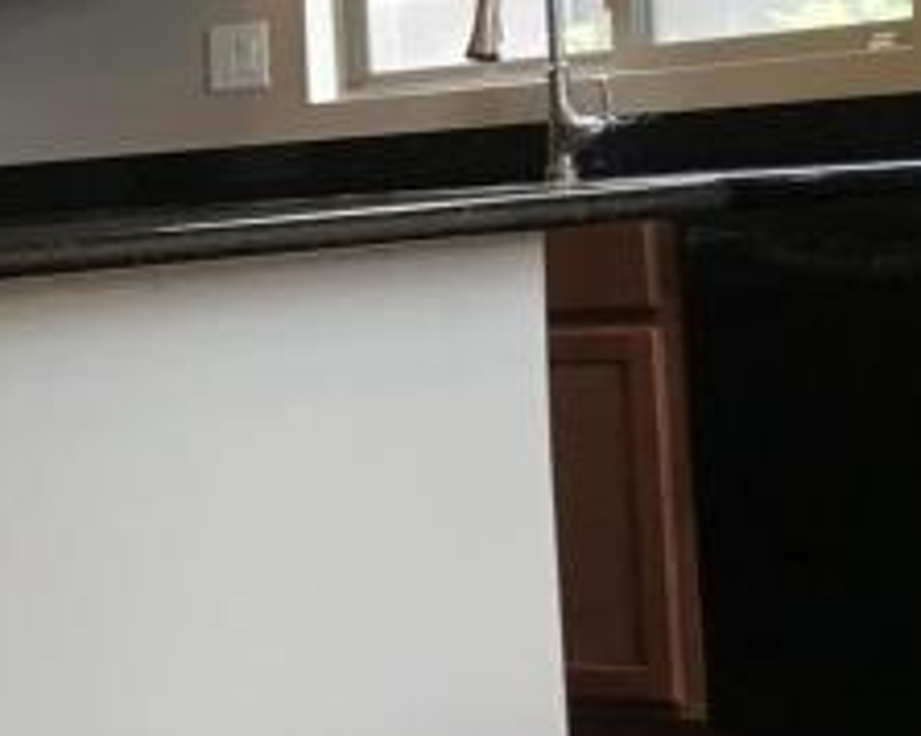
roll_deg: +3.3
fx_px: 3540
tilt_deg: -0.3
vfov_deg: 11.8
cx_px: -874
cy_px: 461
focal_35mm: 130
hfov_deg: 13.0
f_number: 2.2
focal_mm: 4.15
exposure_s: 1/30
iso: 40
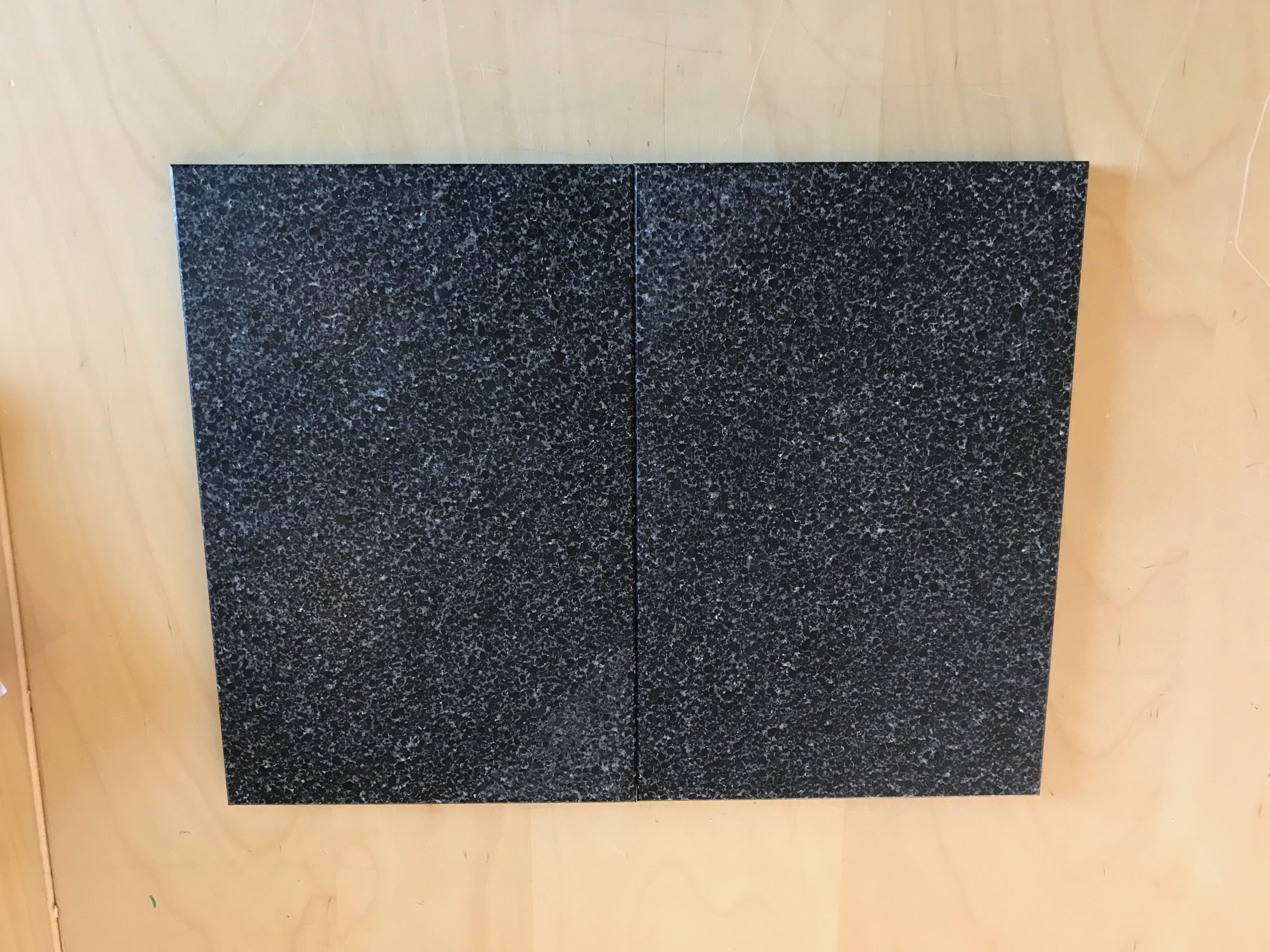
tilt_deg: -78.7
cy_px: 476
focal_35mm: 28
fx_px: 1027
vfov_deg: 49.7
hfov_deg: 63.4
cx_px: 635
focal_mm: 3.99
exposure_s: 1/17
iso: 64
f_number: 1.8
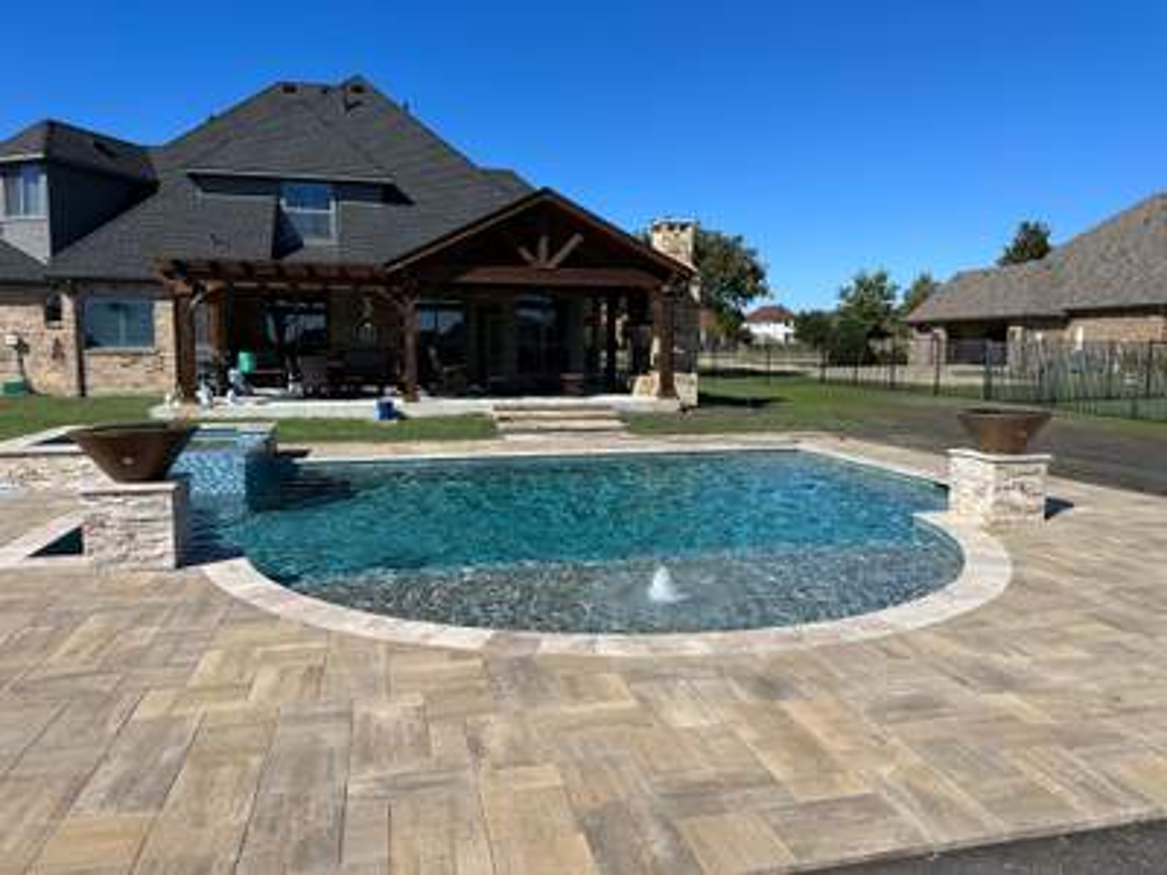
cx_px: 584
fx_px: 809
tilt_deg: -6.8
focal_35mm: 24
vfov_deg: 56.8
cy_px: 438
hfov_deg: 71.6
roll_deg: +0.0
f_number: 1.78
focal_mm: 6.86
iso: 80
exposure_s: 1/6211
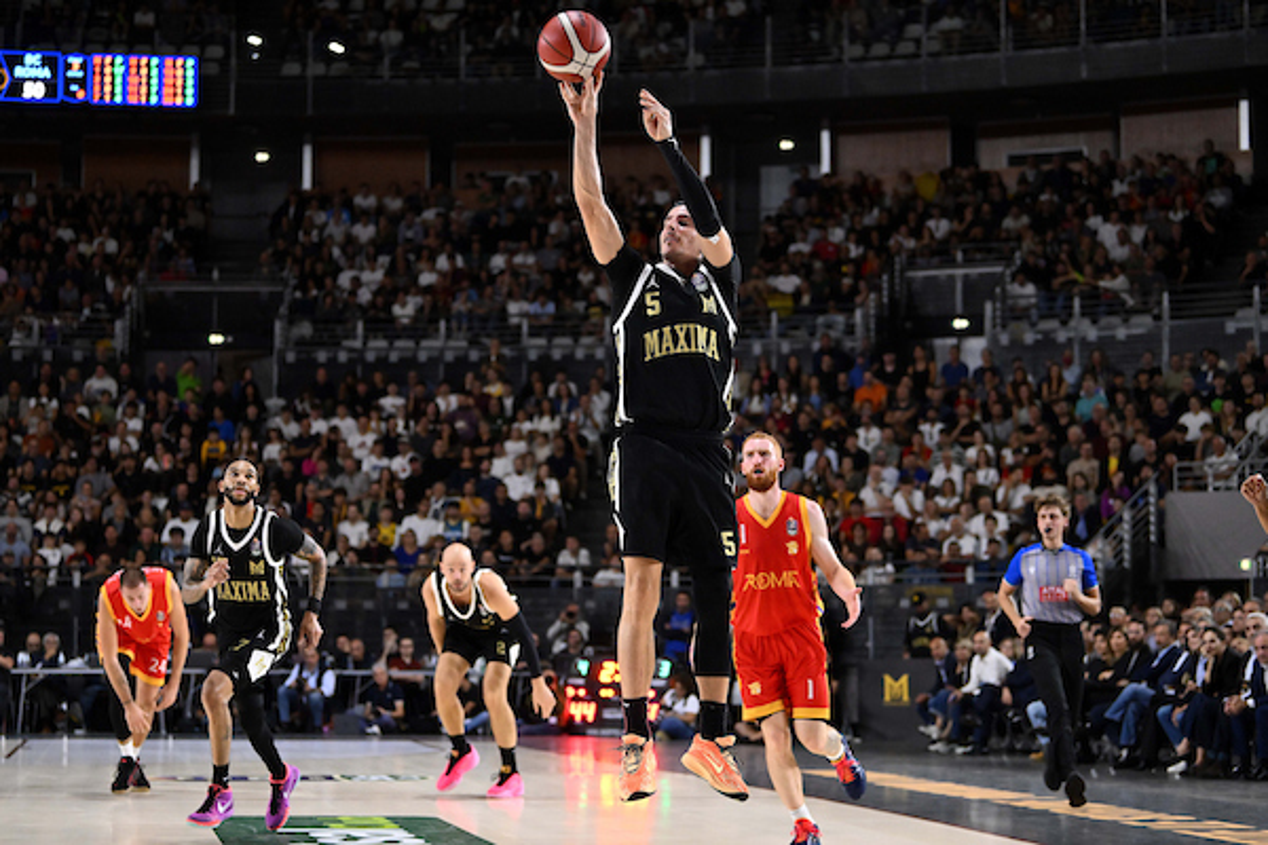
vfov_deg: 19.5
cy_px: 422
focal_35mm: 70
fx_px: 2465
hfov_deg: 28.8
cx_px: 634
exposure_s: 1/1250
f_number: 2.8
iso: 4000
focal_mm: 70
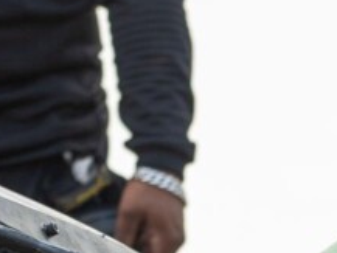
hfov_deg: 3.9
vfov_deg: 2.9
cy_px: 411
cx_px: 356
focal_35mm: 508
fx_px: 4948
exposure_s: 1/1000
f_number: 4
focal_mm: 112
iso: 800
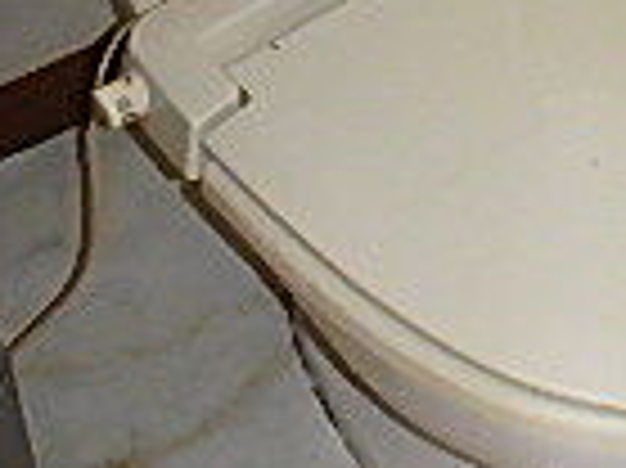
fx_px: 1753
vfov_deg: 14.4
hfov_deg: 18.4
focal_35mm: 97
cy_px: -189
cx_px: 887
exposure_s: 1/30
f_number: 3.5
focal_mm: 3.7
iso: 400
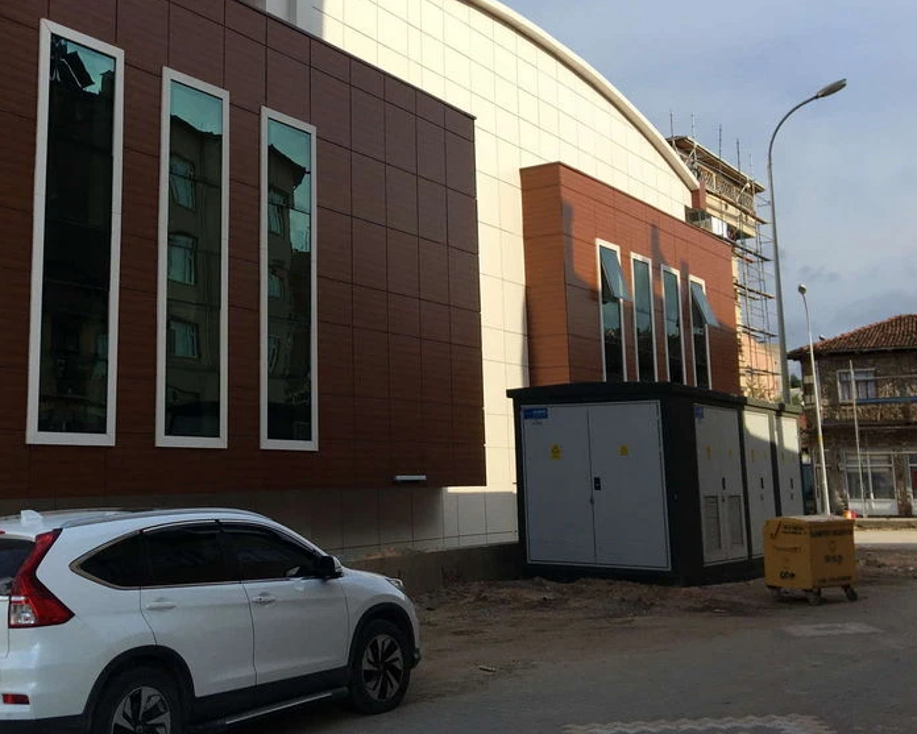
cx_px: 279
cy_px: 283
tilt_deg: +11.6
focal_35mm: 41
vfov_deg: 36.3
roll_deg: +1.3
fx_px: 1113
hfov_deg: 43.9
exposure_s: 1/1399
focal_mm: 4.15
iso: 25
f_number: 2.2
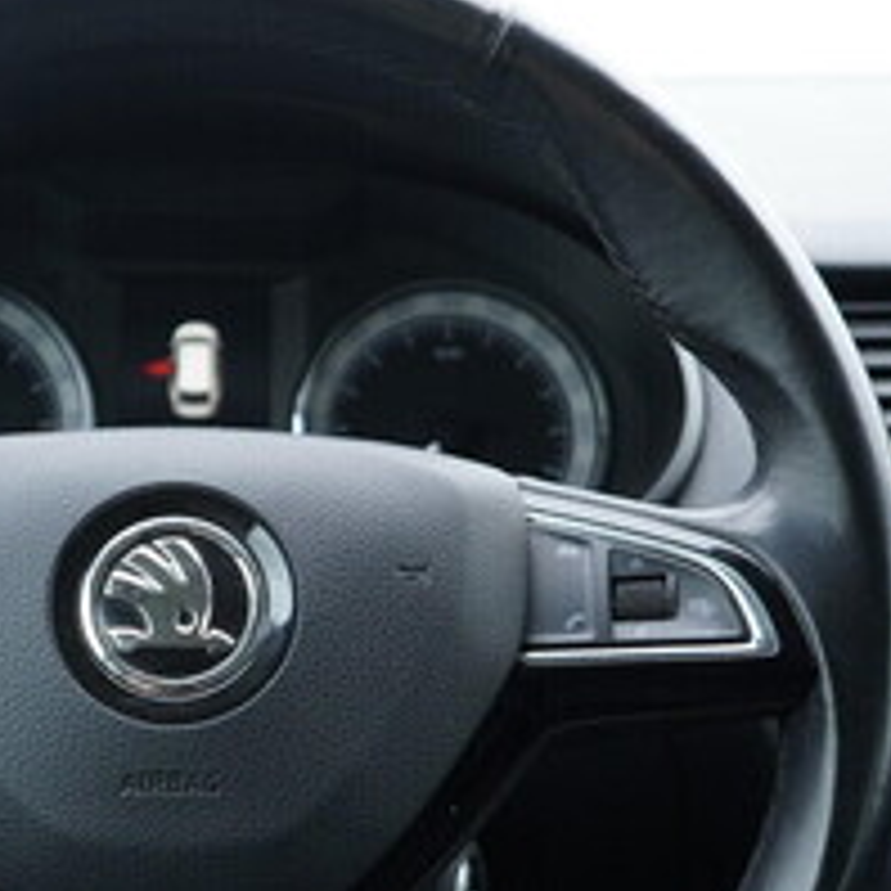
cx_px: 180
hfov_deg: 20.2
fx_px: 2475
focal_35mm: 85
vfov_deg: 20.3
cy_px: 623
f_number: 2.8
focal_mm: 24
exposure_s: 1/40
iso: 320
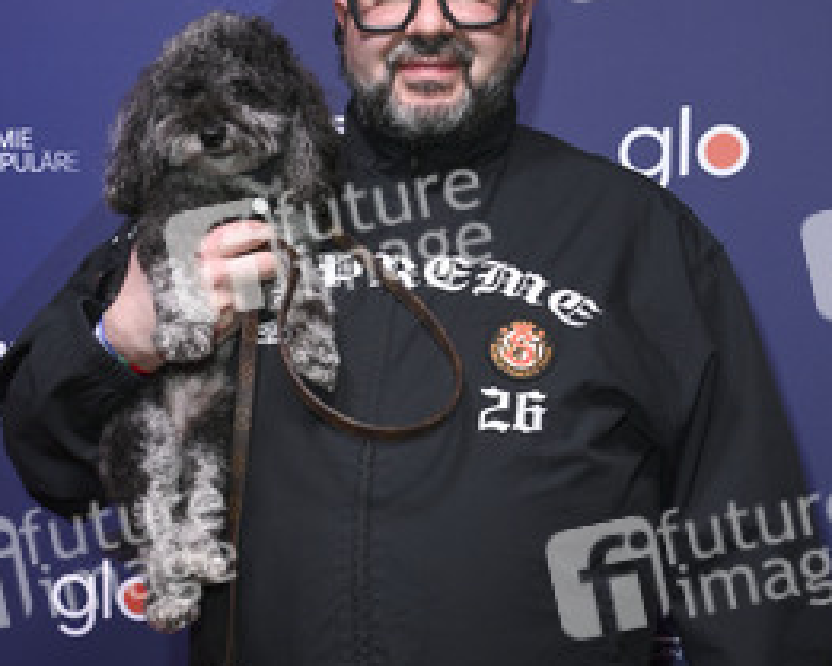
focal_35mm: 69
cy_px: 405
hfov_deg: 27.5
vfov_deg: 22.1
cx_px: 421
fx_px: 1700
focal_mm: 48
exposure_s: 1/250
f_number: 5.6
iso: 1000
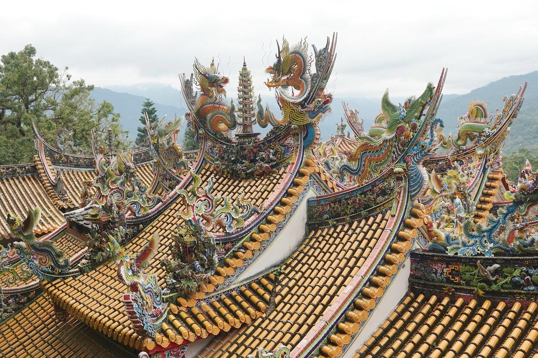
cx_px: 269
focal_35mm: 37
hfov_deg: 51.9
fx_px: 553
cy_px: 179
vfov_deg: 35.9
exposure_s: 1/100
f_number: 5
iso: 100
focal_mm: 37
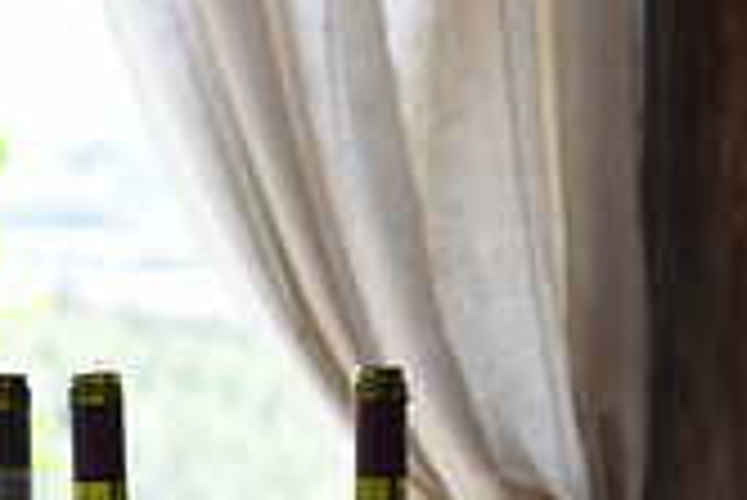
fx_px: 5441
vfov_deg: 5.2
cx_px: 184
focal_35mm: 262
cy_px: 867
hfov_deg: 7.8
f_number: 7.1
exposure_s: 1/125
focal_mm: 75
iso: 400
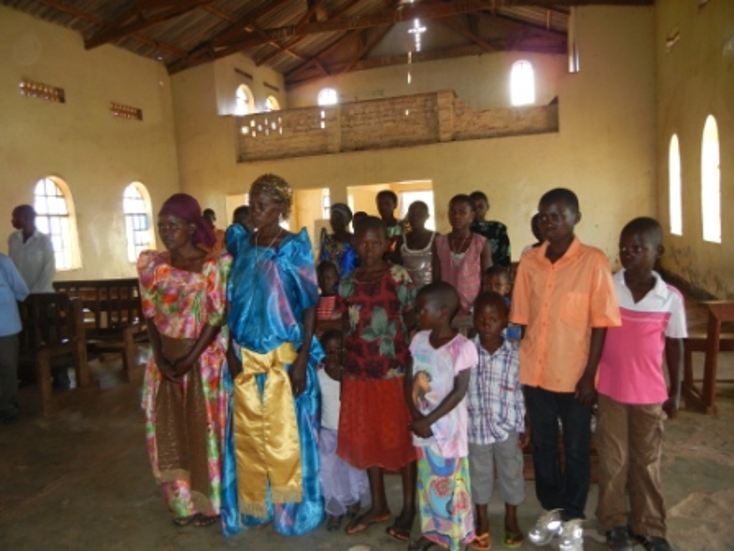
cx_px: 367
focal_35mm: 30
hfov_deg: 60.0
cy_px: 276
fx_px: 636
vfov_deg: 46.8
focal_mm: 5.4
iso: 271
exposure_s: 1/30
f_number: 3.5
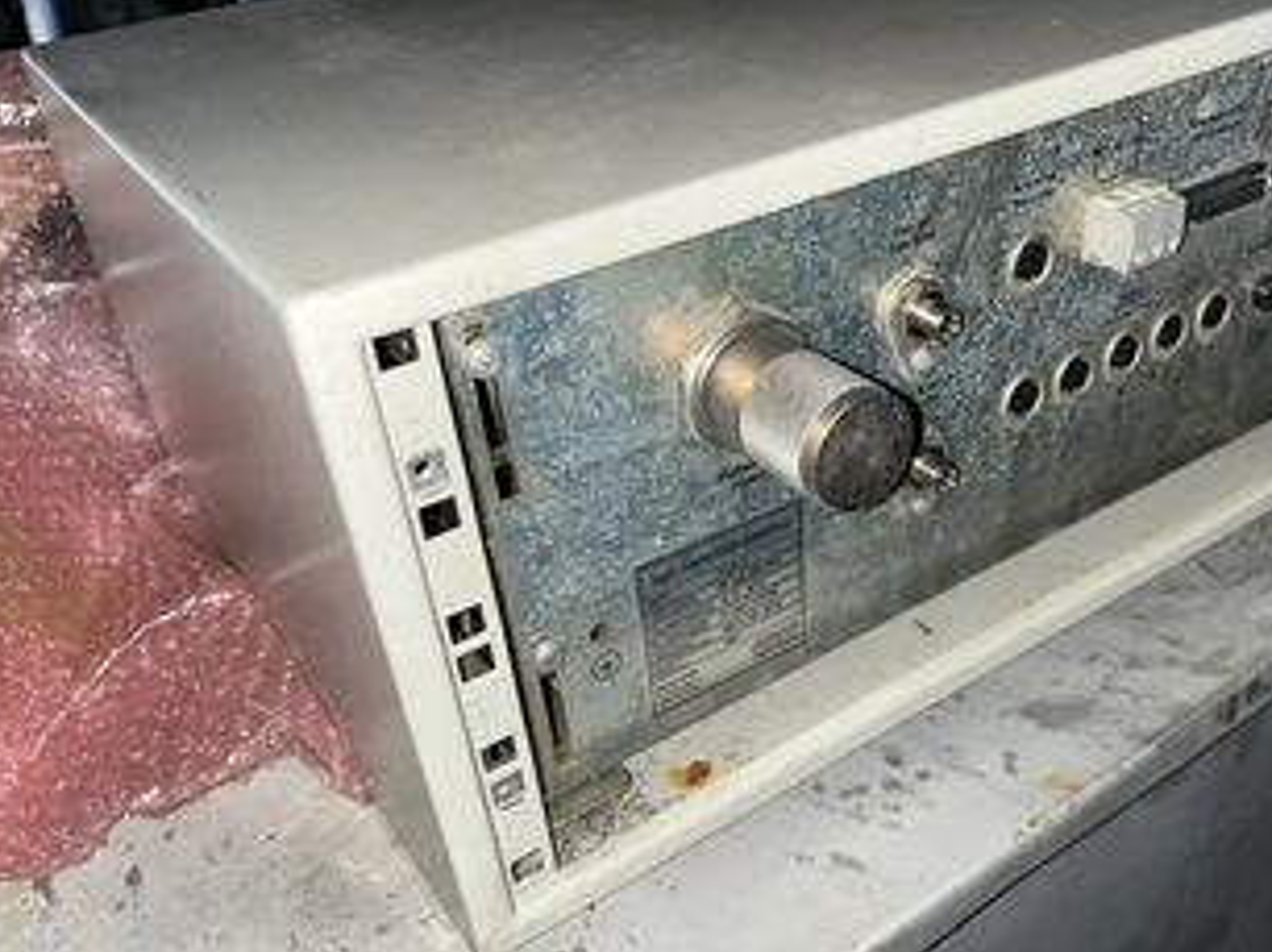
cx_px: 786
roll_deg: +2.6
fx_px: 1248
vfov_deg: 41.7
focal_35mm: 34
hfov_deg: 53.5
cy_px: 515
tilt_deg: -31.3
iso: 40
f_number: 1.6
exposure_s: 1/46
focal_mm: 5.1
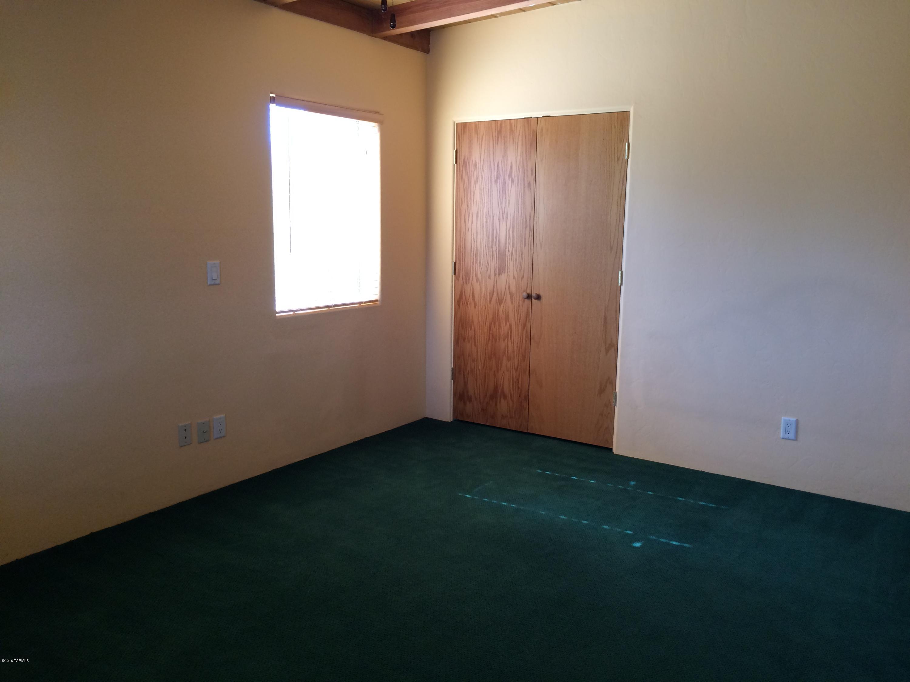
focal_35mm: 29
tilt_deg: -9.3
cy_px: 341
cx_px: 455
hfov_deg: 61.7
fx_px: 762
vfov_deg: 48.2
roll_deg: +0.1
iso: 40
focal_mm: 4.15
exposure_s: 1/40
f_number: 2.2
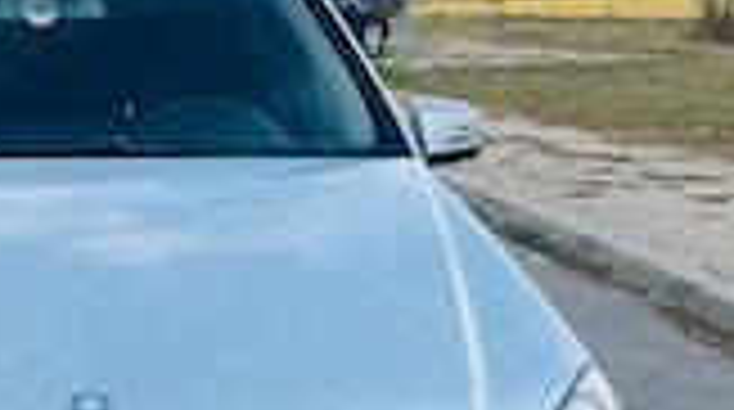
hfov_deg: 30.0
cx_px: 63
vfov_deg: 17.1
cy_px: 487
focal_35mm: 67
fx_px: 1302
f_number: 1.6
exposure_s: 1/592
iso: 32
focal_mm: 5.1
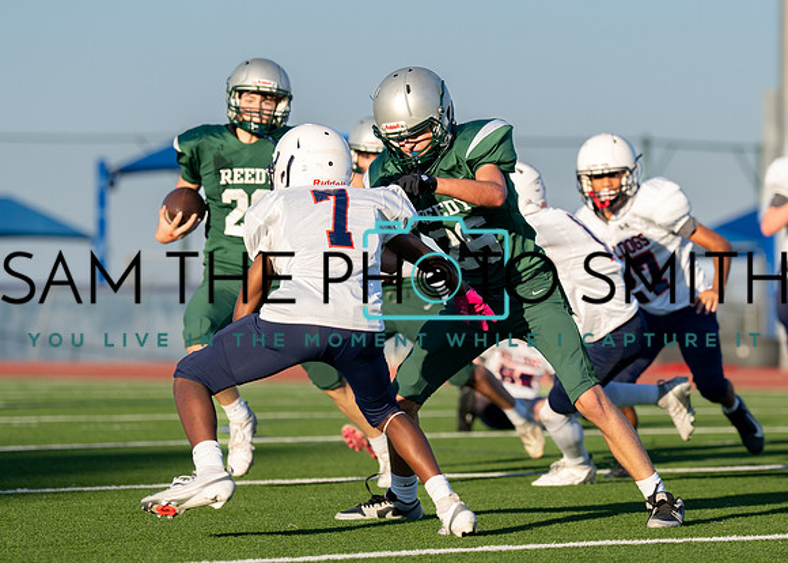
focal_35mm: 236
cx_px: 506
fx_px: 5292
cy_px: 221
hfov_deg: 8.5
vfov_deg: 6.1
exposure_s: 1/2500
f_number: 2.8
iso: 200
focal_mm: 137
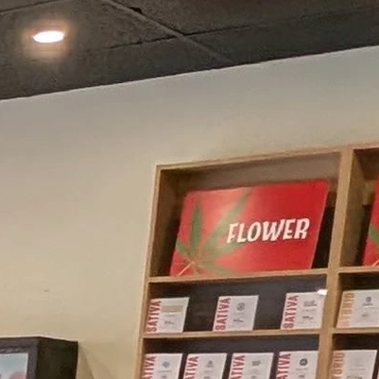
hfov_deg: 11.9
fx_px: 1449
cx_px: -549
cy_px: 685
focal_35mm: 117
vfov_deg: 13.4
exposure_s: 1/120
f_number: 2.2
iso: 57
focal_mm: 1.95
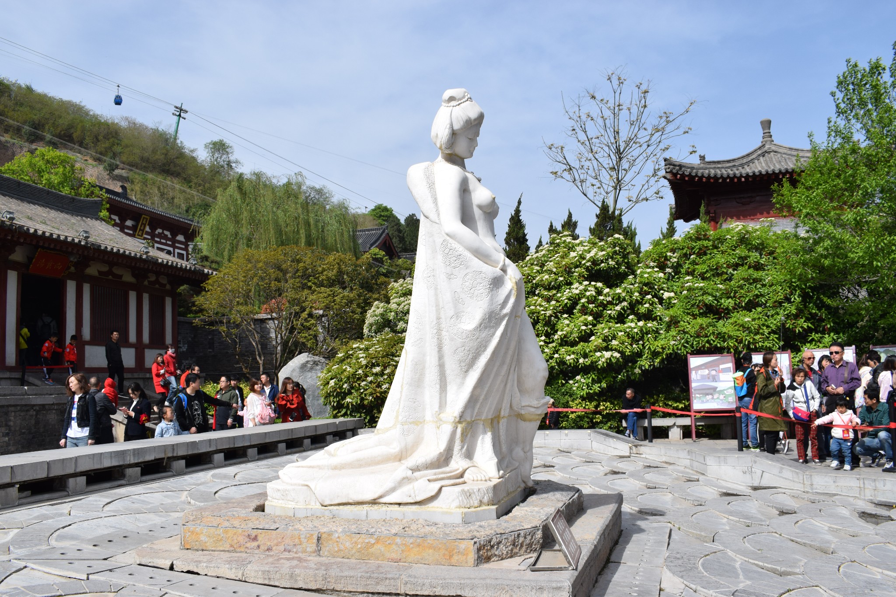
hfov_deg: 59.5
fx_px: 784
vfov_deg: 41.7
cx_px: 448
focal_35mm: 32
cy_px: 298
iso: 200
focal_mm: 21
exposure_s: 1/350
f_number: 9.5
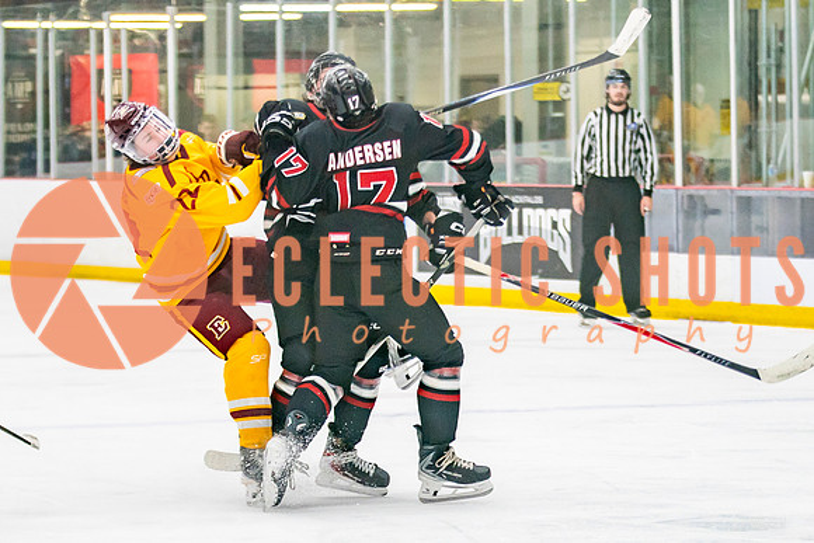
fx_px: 4891
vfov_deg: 6.4
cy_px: 348
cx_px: 447
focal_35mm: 216
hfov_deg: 9.5
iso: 1250
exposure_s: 1/640
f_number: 2.8
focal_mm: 100
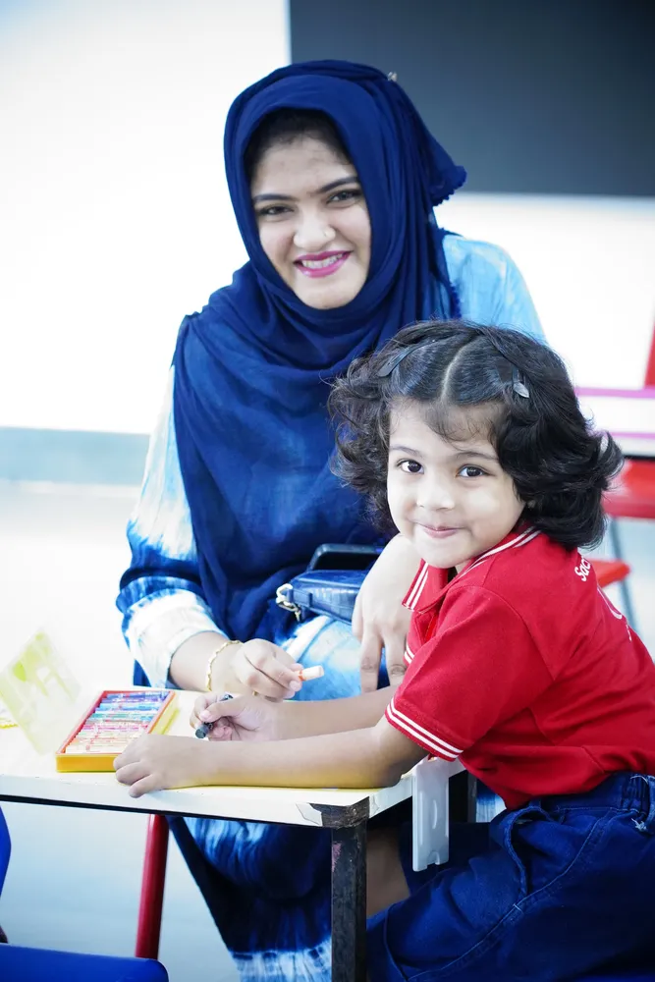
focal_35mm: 148
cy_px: 491
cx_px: 328
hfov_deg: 9.3
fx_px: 4037
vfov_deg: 13.9
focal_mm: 99
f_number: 4.5
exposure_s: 1/100
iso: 4000
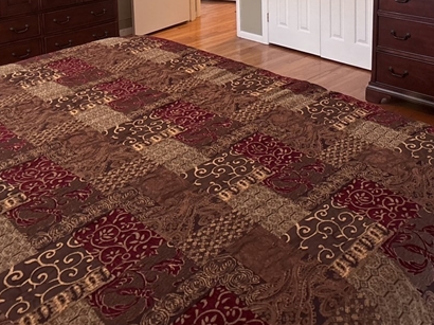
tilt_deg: -6.6
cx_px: 266
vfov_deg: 21.1
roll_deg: +1.4
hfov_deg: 29.7
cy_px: -57
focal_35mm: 65
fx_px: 814
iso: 160
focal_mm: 5.96
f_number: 1.6
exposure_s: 1/60
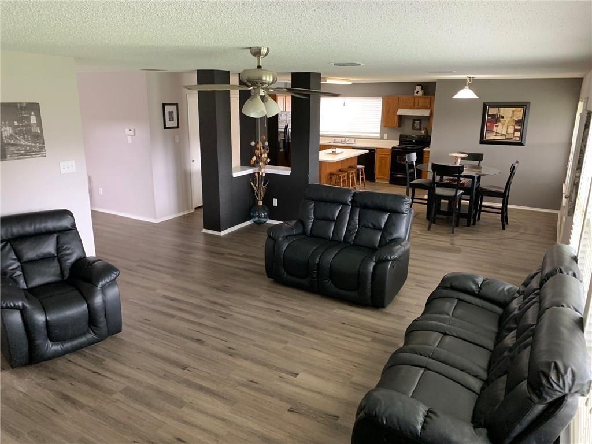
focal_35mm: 26
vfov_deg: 53.1
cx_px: 296
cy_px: 222
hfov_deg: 67.3
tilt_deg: -15.8
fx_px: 445
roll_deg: -0.3
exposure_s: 1/40
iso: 250
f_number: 1.8
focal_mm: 4.25
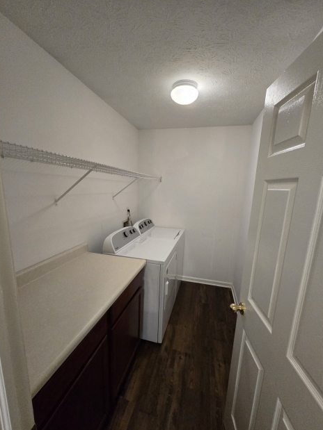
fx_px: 174
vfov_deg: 102.0
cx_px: 157
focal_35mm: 14
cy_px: 228
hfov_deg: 85.6
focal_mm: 2.2
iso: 640
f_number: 2.2
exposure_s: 1/60
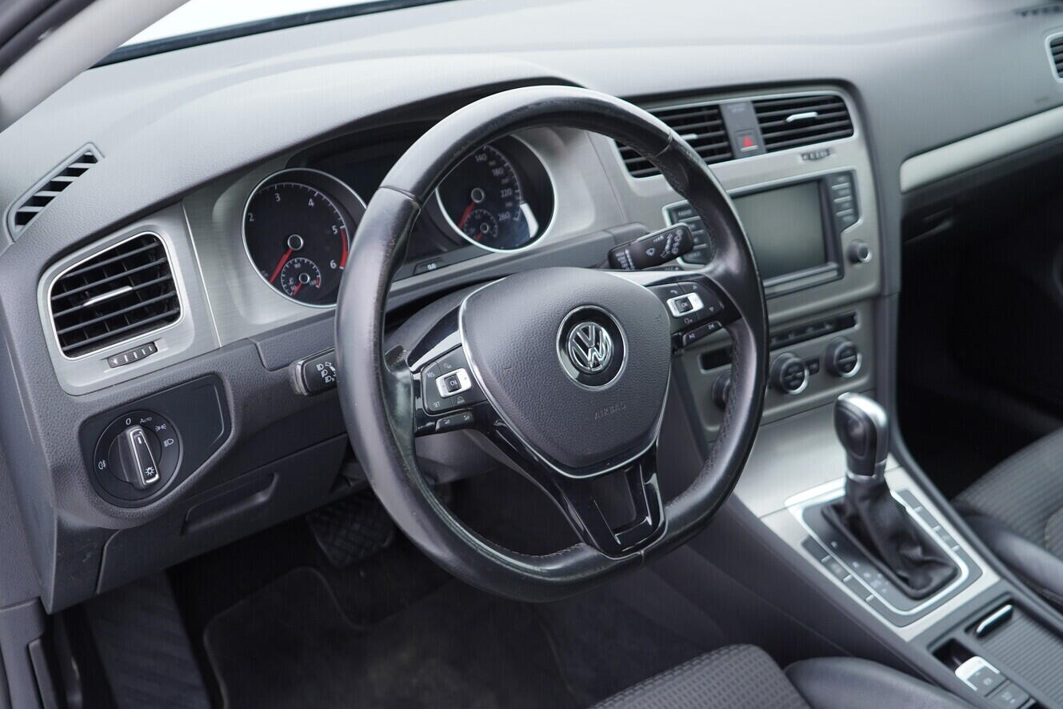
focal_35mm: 39
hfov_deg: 49.5
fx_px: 1151
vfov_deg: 34.2
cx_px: 563
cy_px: 330
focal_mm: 24
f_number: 2.8
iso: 200
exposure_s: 1/40
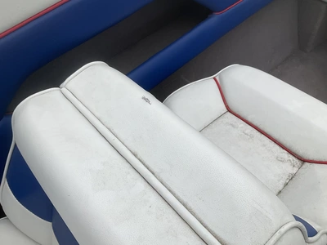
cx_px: 164
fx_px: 274
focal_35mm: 29
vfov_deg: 48.2
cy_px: 122
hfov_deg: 61.7
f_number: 1.8
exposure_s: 1/2667
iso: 25
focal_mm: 3
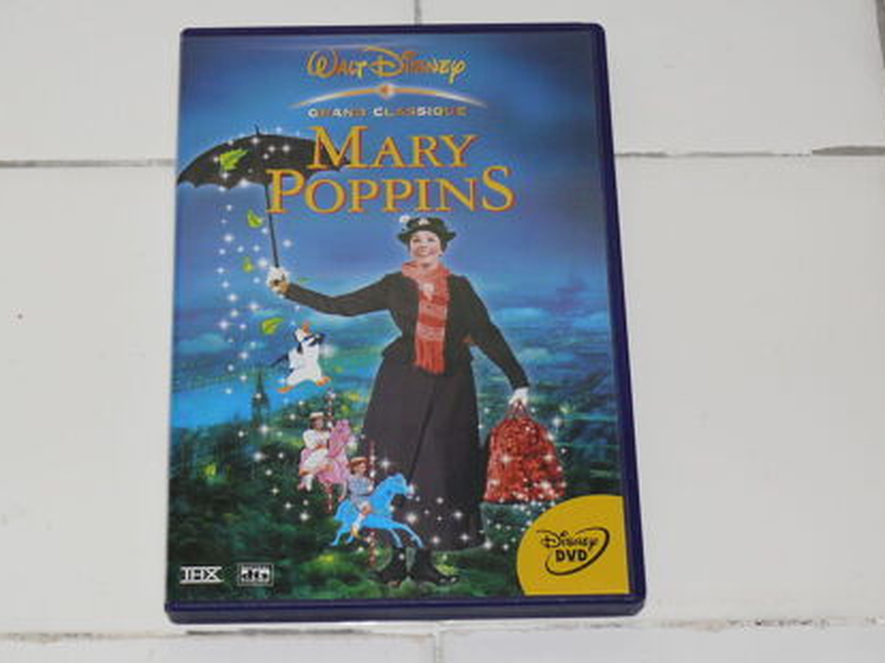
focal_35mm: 87
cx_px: 402
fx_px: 2223
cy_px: 282
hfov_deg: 22.5
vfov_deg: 16.9
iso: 100
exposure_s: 1/30
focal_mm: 12.4
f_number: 3.2
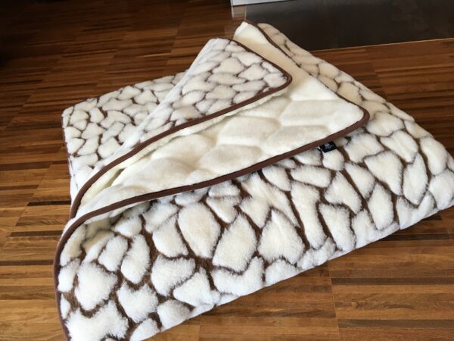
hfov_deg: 61.7
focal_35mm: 29
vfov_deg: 48.2
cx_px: 227
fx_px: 380
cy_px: 170
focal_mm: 4.15
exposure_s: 1/33
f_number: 2.2
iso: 32
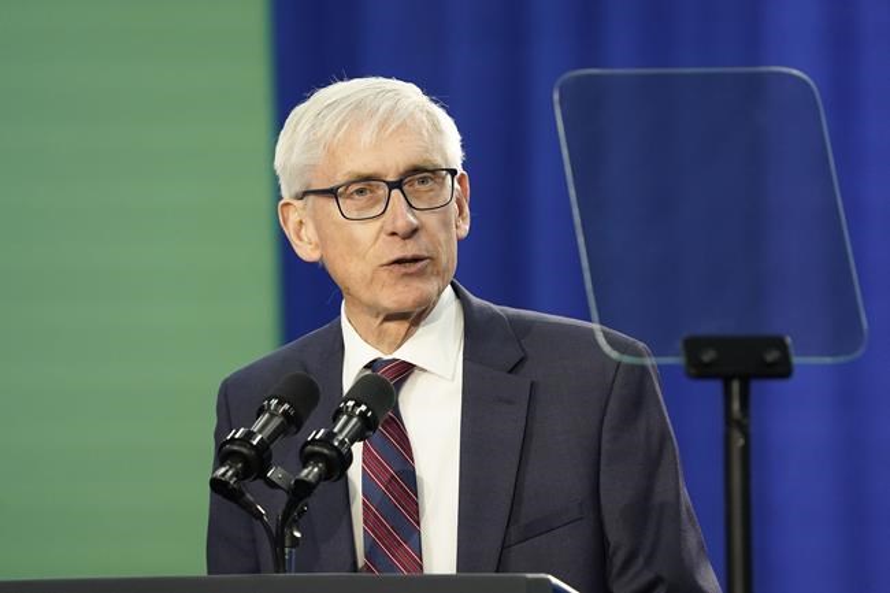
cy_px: 296
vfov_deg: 2.9
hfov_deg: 4.4
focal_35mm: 467
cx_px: 445
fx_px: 11542
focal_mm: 467
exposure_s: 1/200
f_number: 6.3
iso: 6400
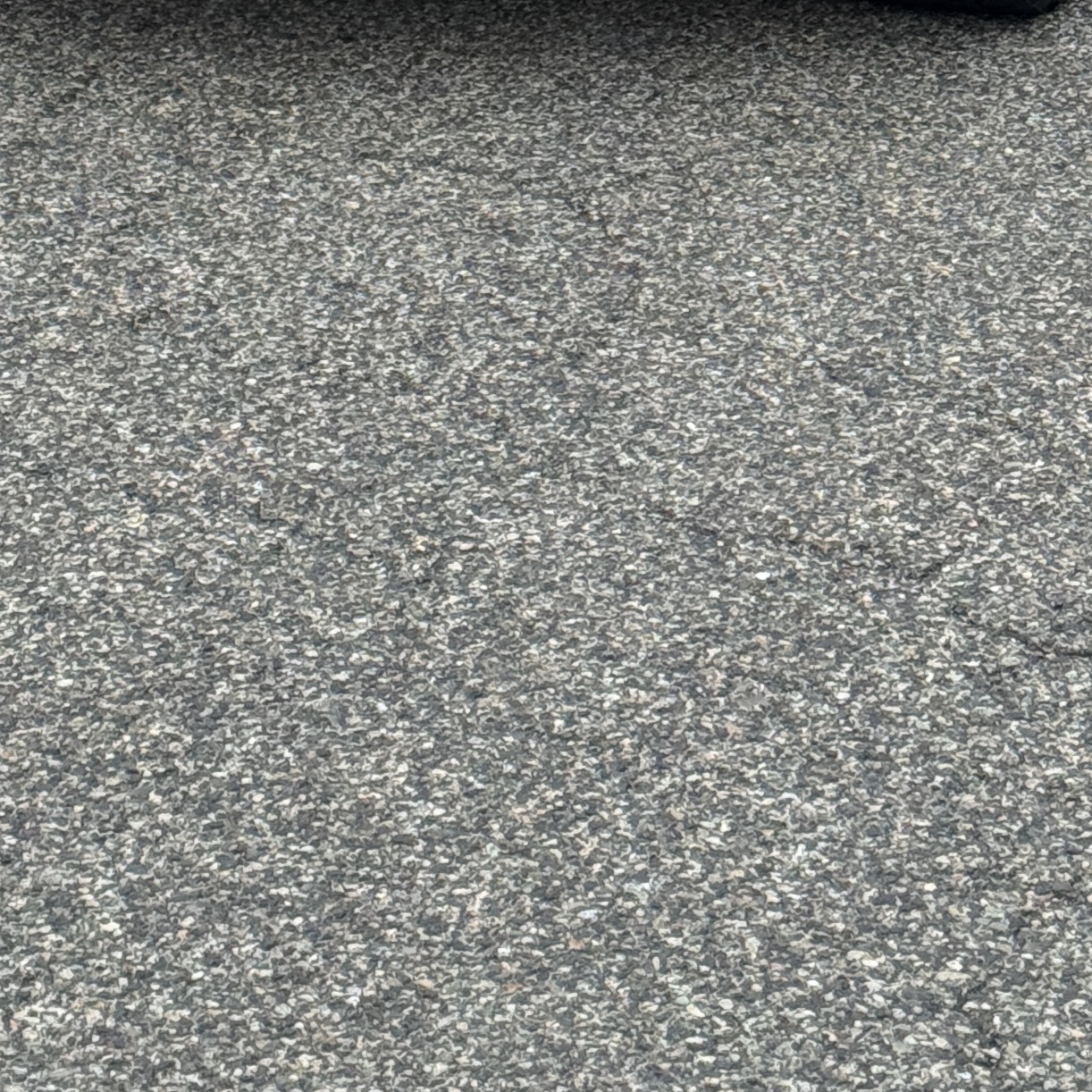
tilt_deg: -6.9
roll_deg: -0.5
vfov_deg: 11.8
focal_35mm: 140
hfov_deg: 12.5
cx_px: 482
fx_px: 4997
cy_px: -665
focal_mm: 6.76
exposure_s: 1/1193
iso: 64
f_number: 1.78
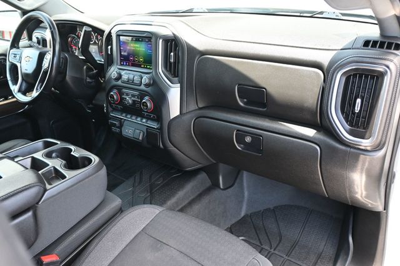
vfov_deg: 43.6
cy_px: 133
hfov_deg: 62.0
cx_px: 200
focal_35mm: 30
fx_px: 333
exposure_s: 1/125
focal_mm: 20
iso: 800
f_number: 3.8
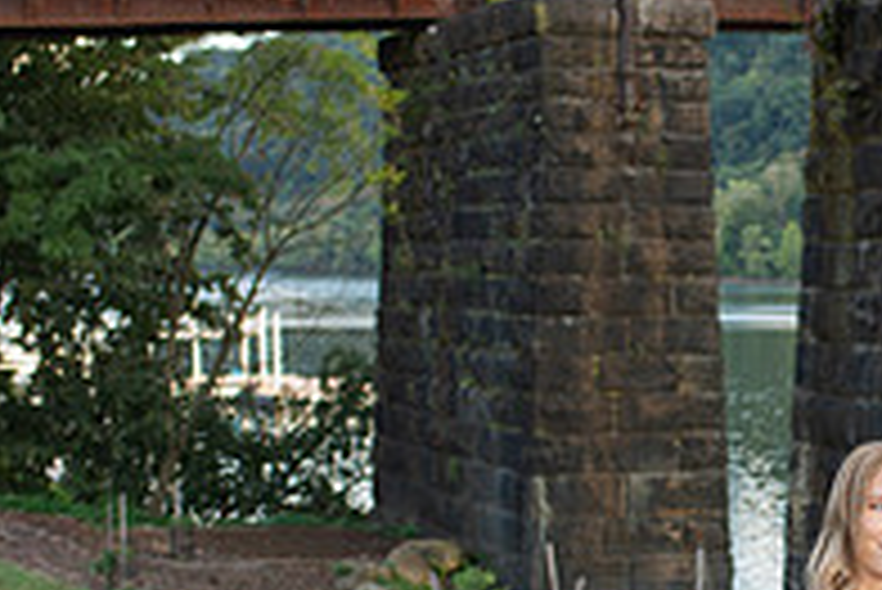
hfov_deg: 18.6
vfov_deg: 12.7
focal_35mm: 107
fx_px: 2623
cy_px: 543
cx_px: 860
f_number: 3.2
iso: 180
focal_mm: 35
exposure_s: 1/320
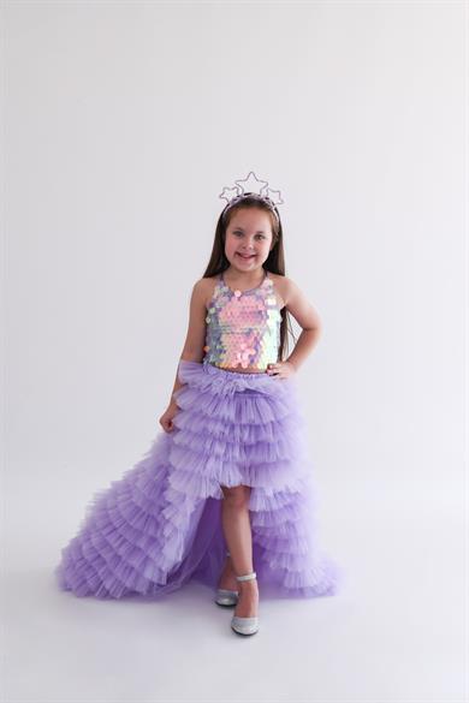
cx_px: 234
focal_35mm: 35
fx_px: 684
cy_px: 352
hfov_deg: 37.9
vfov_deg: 54.4
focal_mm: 35
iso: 640
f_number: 8
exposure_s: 1/125
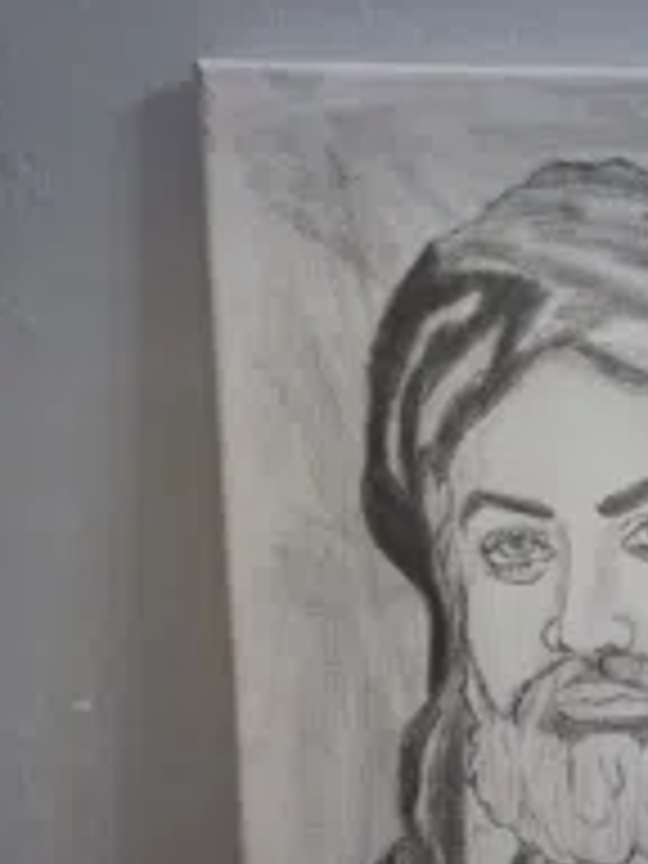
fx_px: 1198
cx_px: 621
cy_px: 531
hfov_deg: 28.7
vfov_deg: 39.4
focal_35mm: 48
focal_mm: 5.54
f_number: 1.8
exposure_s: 1/100
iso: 200
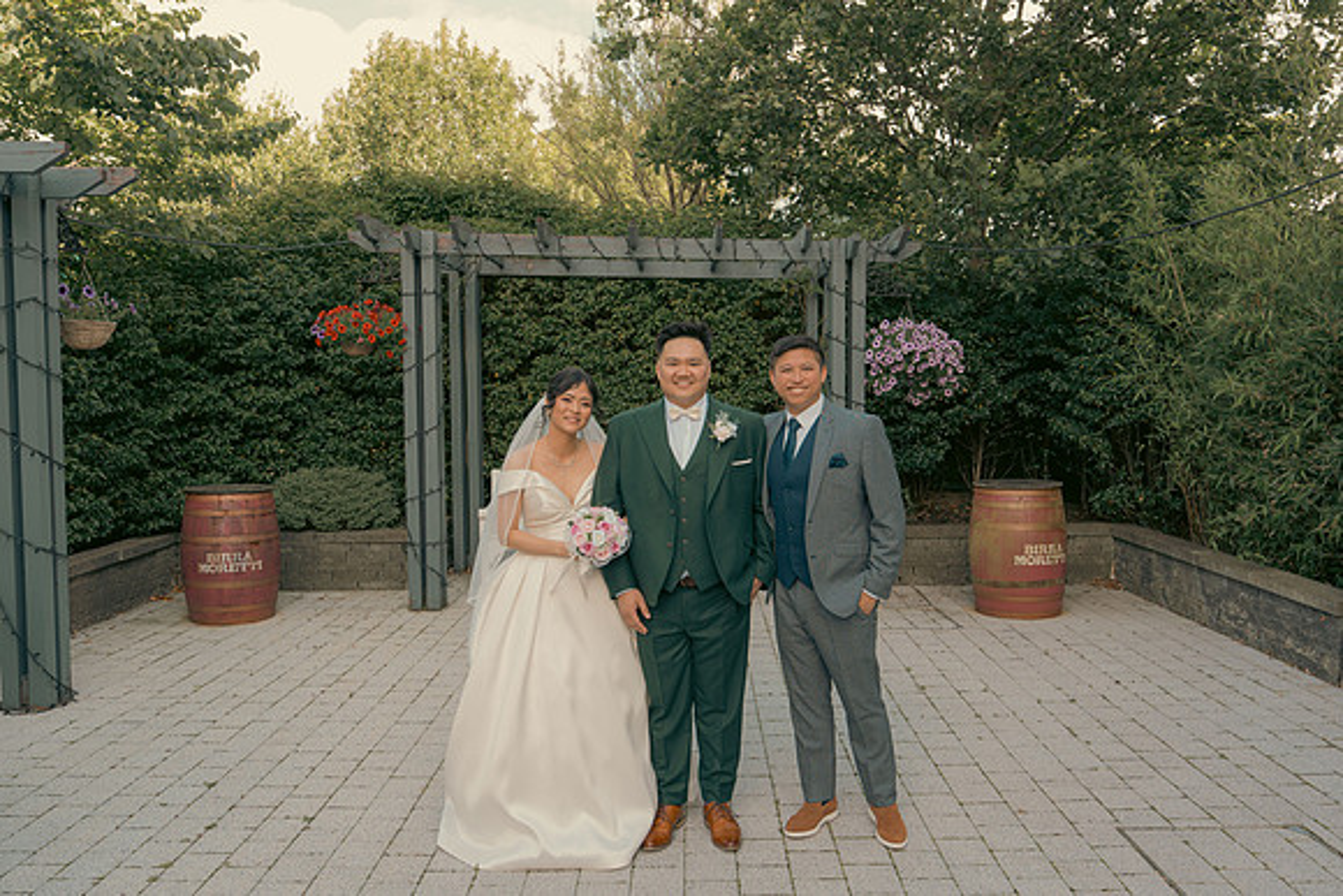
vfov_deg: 43.6
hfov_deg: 61.9
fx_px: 1119
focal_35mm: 30
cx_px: 672
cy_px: 448
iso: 200
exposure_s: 1/160
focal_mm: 30
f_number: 5.6
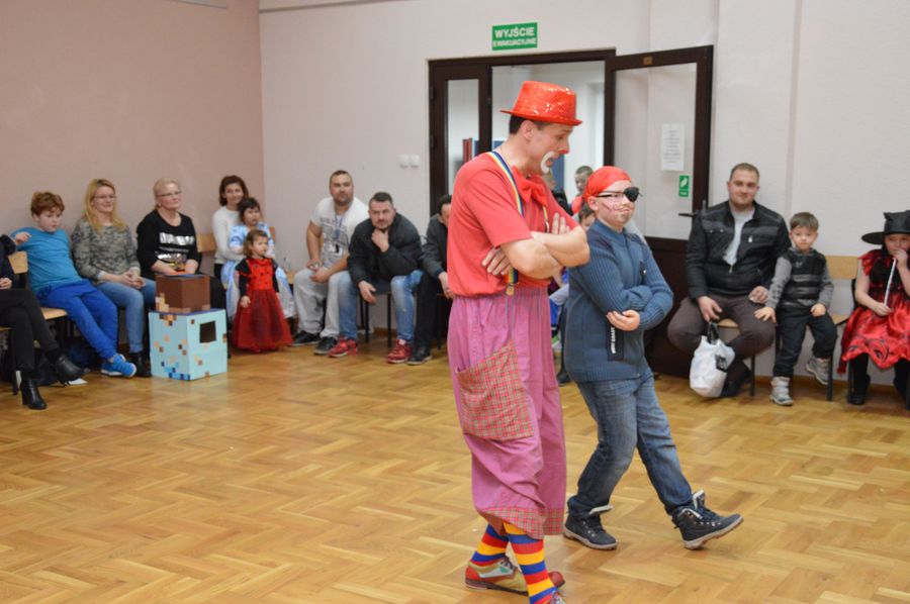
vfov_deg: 31.8
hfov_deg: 46.4
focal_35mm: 42
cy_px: 302
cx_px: 455
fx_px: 1060
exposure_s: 1/60
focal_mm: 28
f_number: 4
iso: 3200
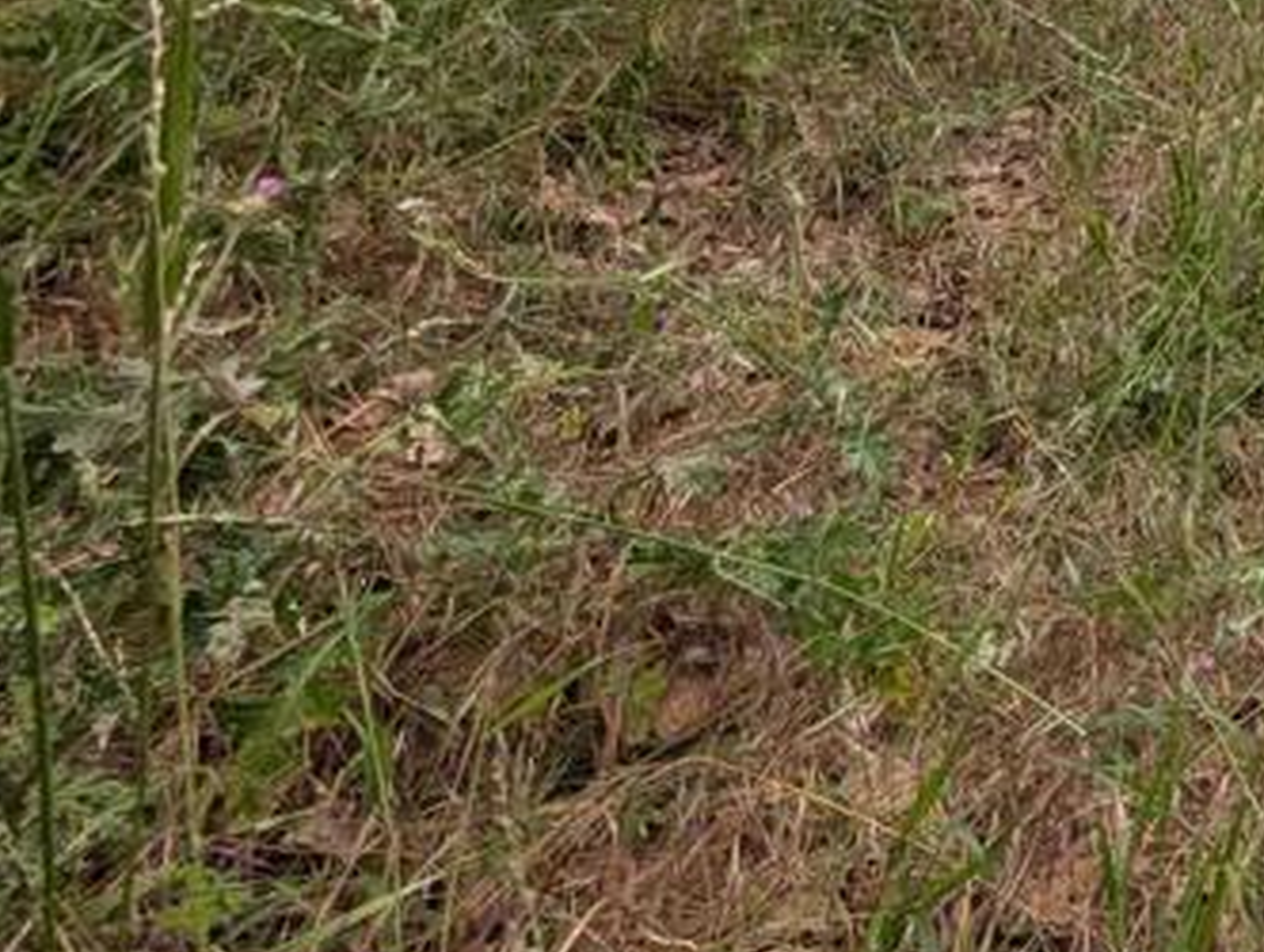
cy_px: -272
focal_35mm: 37
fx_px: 1353
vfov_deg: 30.8
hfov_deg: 29.7
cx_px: 1885
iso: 52
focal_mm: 2.02
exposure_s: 1/1427
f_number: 1.7
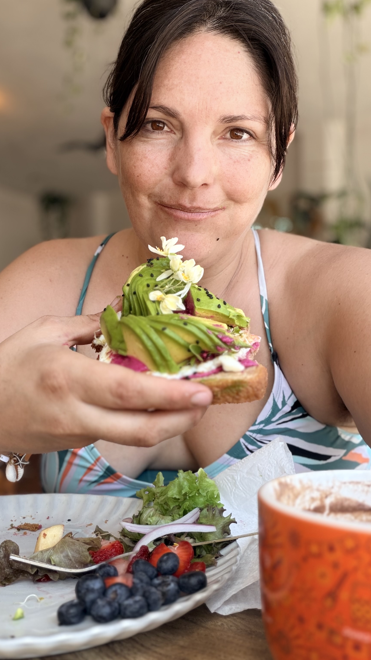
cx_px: 152
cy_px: 327
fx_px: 577
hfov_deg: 35.5
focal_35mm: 33
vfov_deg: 59.5
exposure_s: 1/121
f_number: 1.9
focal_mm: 2.71
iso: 25
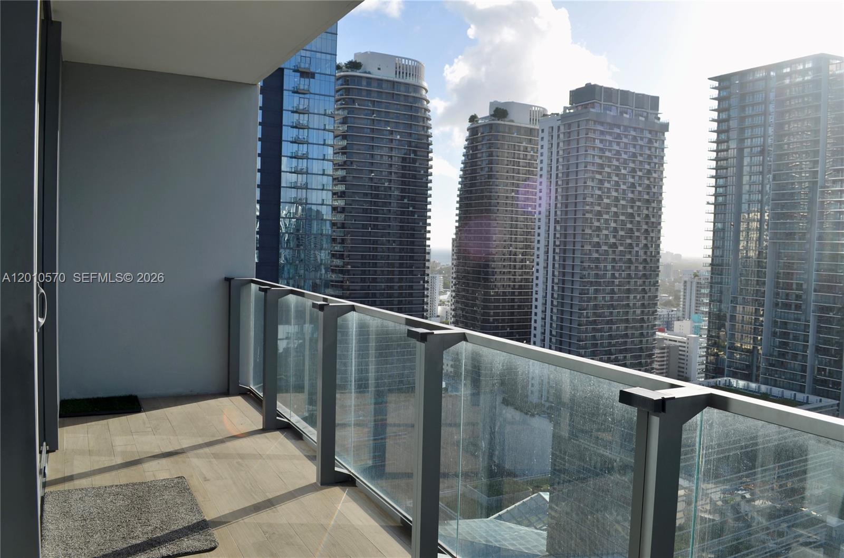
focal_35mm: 27
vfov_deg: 47.7
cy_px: 279
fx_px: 632
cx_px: 422
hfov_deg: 67.5
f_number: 8
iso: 110
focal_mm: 18
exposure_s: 1/250
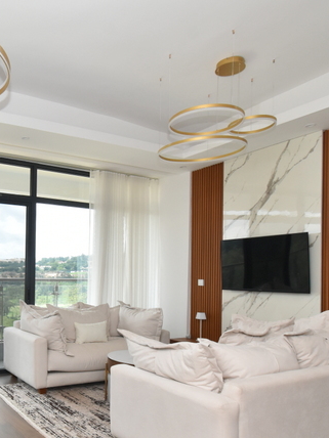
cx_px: 40
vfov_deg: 60.7
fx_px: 367
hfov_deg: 44.4
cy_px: 277
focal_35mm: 29
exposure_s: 1/180
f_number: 8
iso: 800
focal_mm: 10
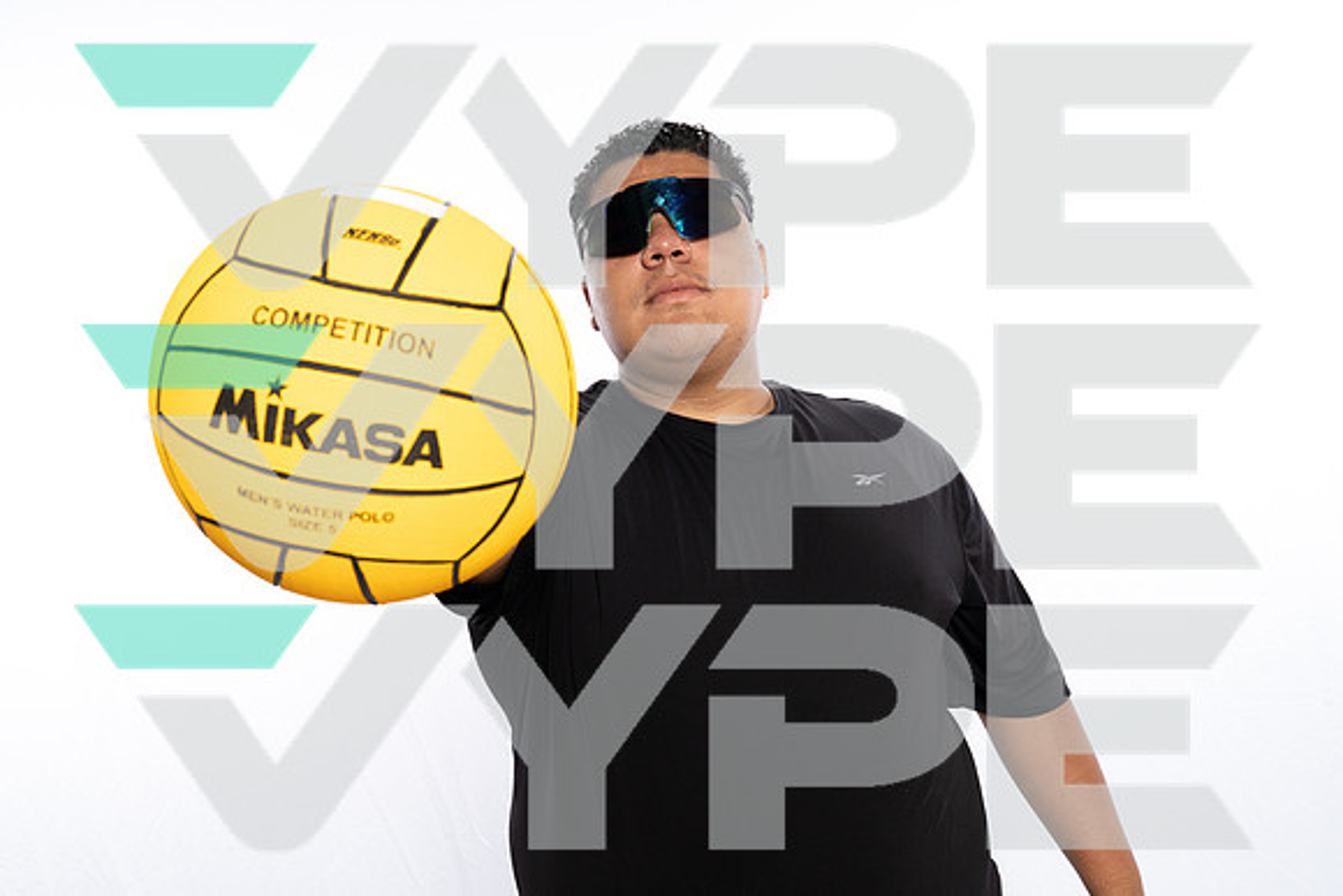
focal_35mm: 39
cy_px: 448
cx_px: 672
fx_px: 1455
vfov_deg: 34.2
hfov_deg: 49.5
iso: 1250
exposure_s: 1/250
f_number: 10
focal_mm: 39
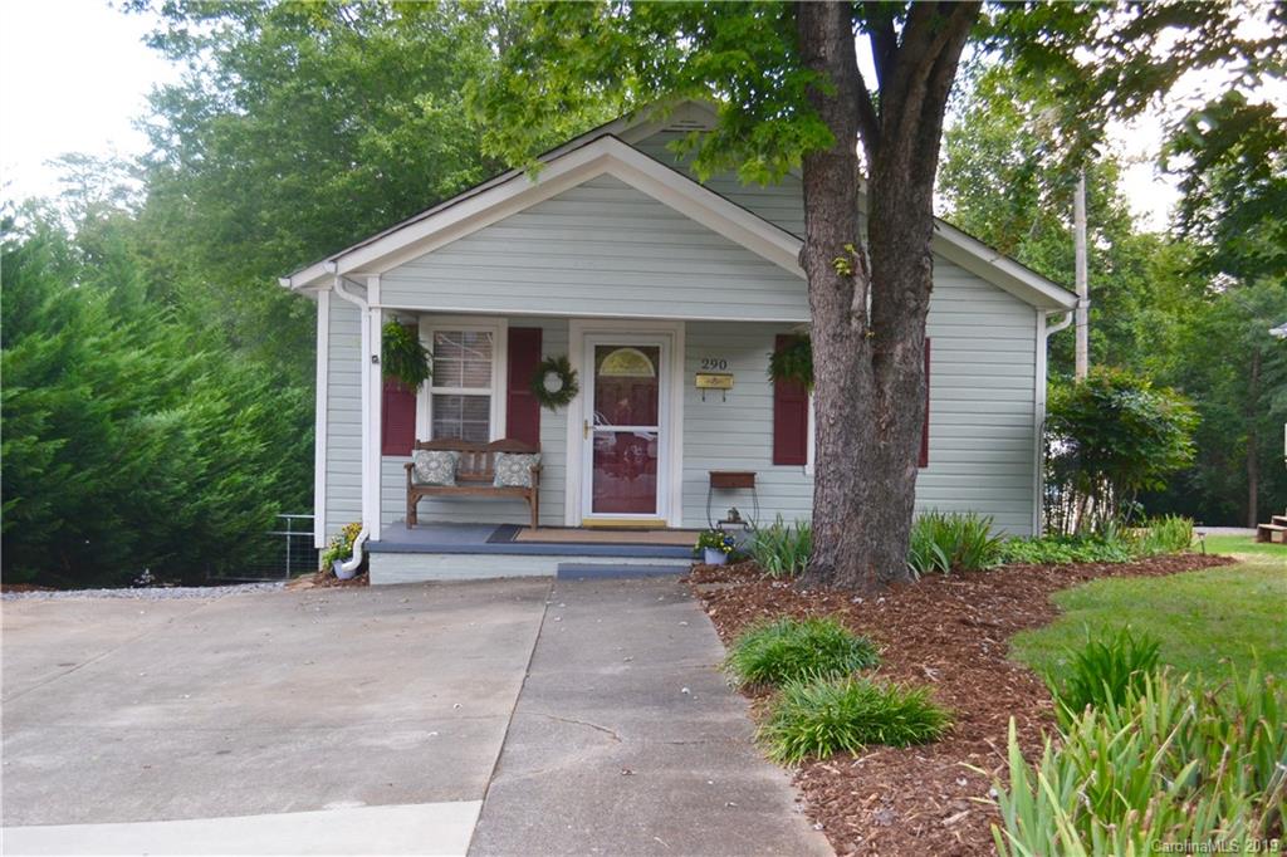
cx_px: 644
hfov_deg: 53.1
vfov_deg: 36.8
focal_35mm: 36
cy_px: 428
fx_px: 1287
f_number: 5
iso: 400
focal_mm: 24
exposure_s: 1/100
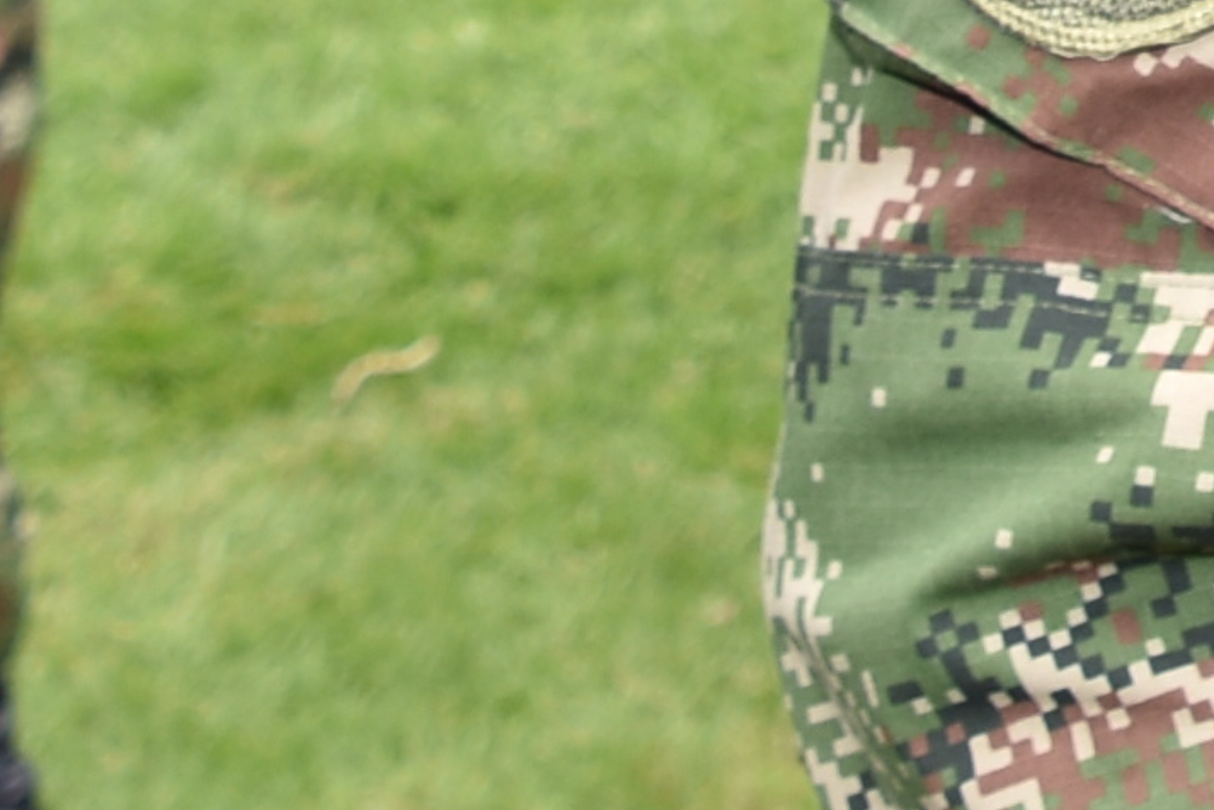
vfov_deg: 6.3
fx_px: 7017
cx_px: 2477
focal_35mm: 208
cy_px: -1166
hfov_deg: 9.2
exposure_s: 1/125
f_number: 5.6
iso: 100
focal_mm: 22
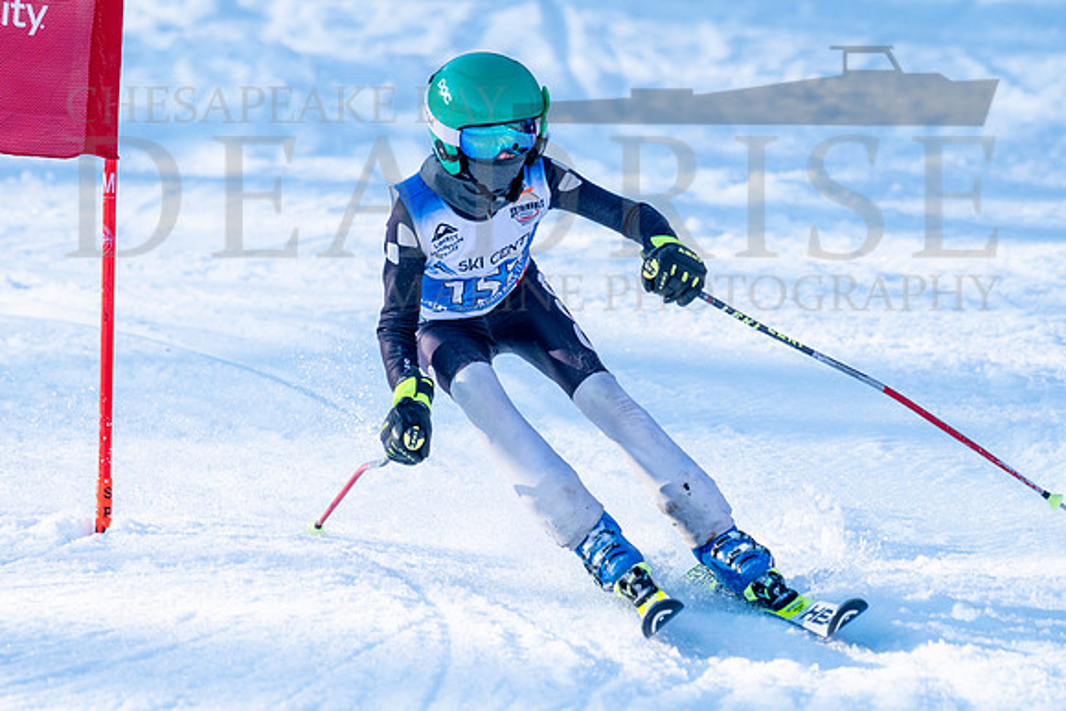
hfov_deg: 3.1
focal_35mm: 674
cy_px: 298
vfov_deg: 2.0
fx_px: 19962
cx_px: 424
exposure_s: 1/2000
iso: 1250
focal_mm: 560
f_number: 8
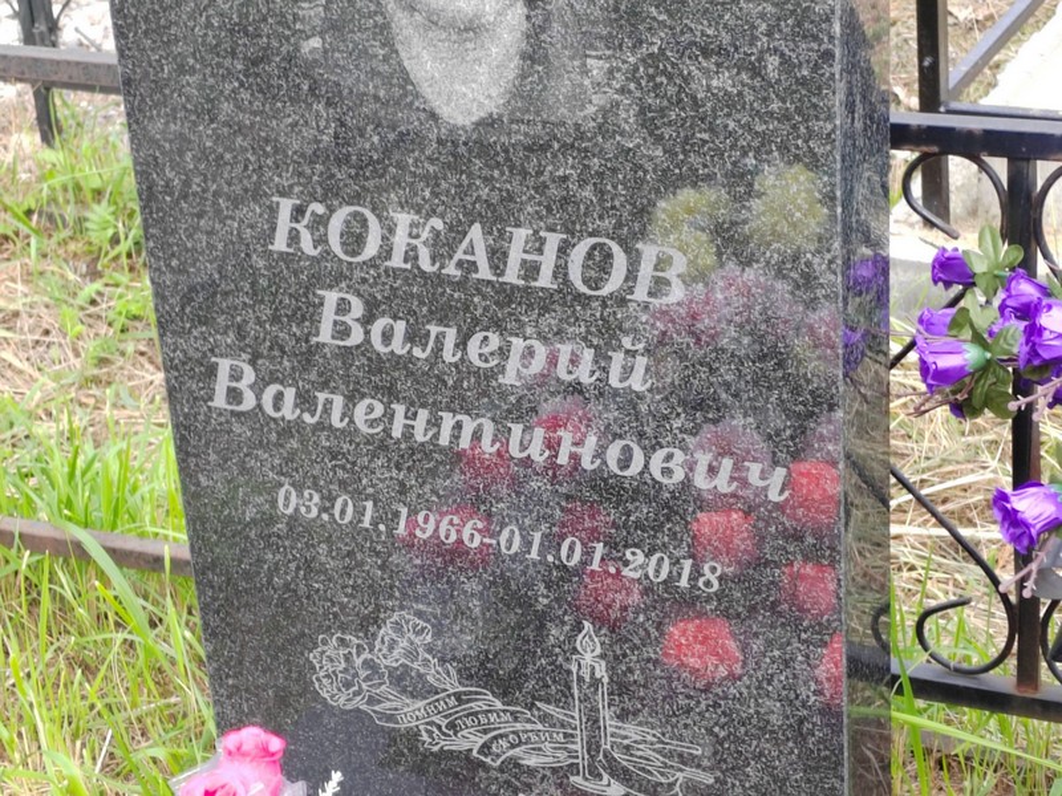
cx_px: 531
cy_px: 398
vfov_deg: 17.2
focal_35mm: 86
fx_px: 2638
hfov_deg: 22.8
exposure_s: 1/160
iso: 100
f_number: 1.9
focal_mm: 5.52
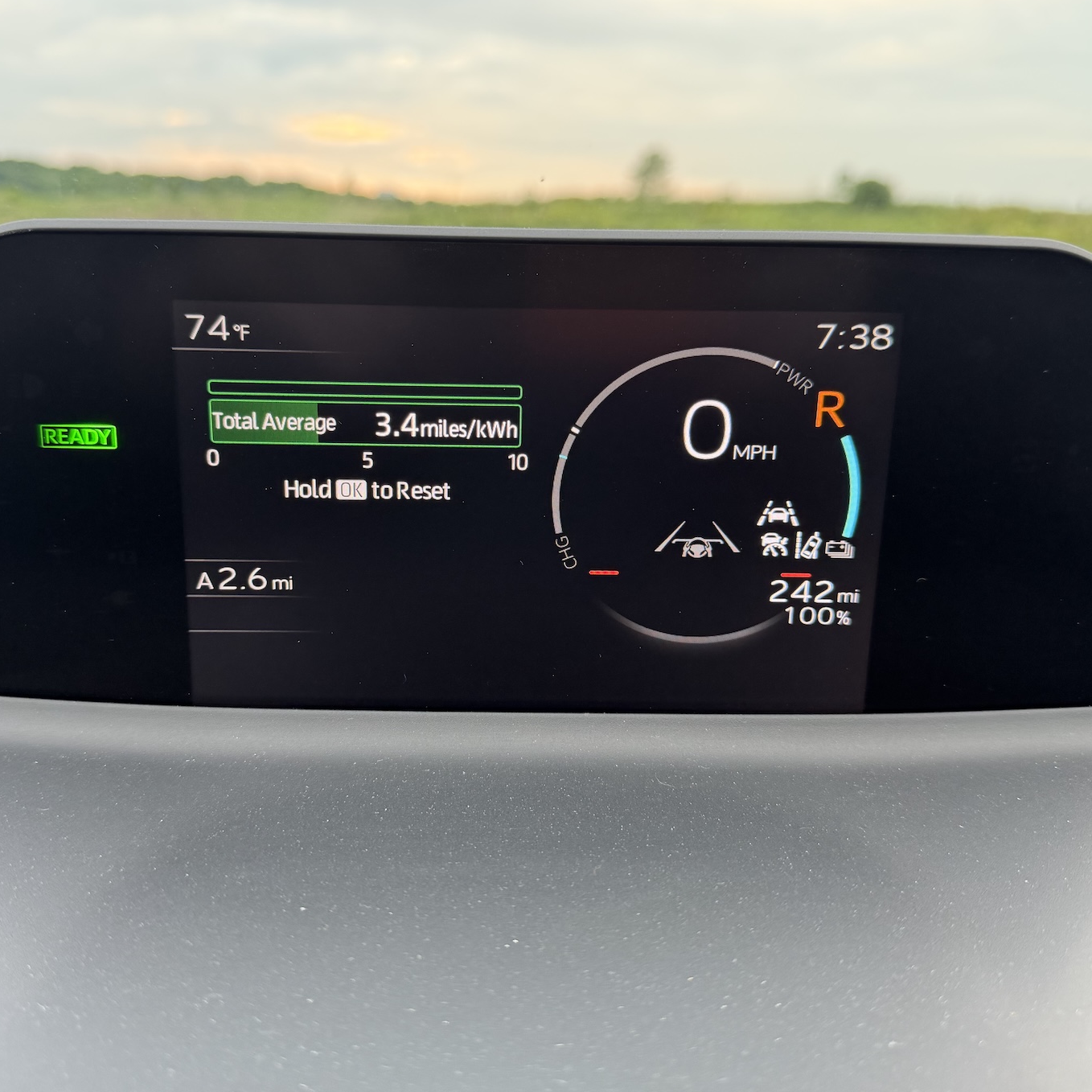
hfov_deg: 54.0
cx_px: 506
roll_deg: +0.3
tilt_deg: -16.7
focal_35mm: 30
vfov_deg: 54.0
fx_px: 1071
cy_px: 519
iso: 200
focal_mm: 6.76
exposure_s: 1/99
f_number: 1.78
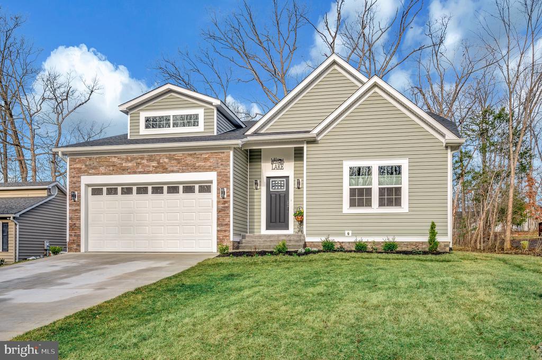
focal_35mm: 30
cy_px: 180
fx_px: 451
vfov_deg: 43.5
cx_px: 271
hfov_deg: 62.0
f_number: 6.3
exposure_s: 1/320
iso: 100
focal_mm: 30
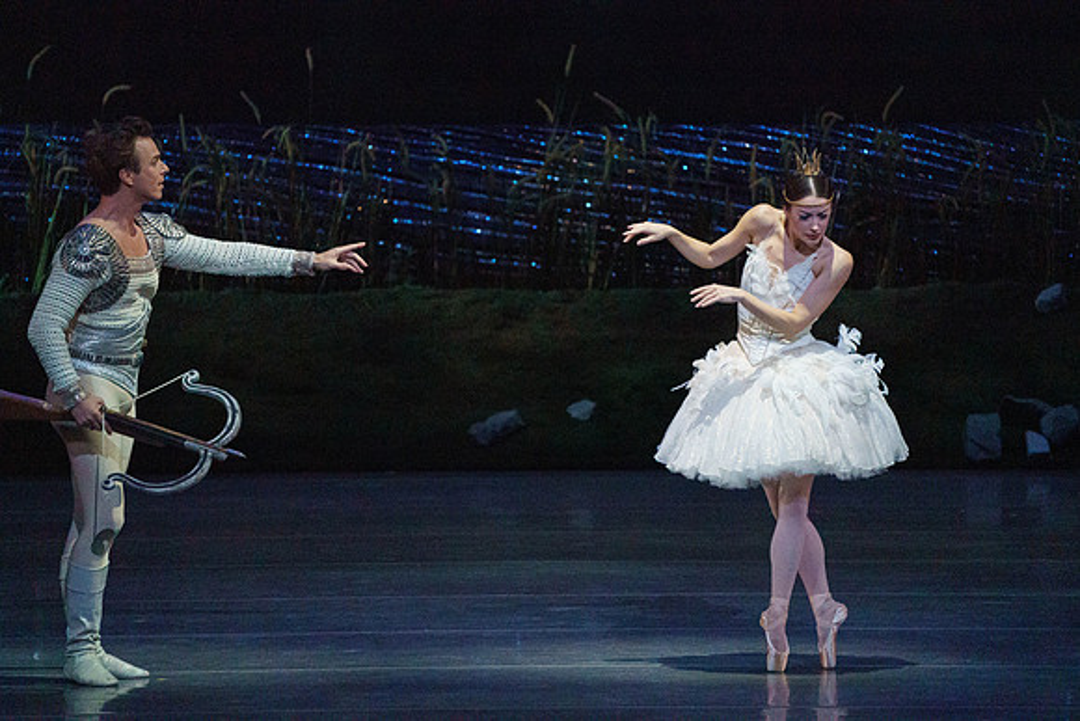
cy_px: 360
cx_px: 540
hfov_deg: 5.4
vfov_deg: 3.6
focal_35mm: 382
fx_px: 11462
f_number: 5.6
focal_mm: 382
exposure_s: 1/320
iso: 8000
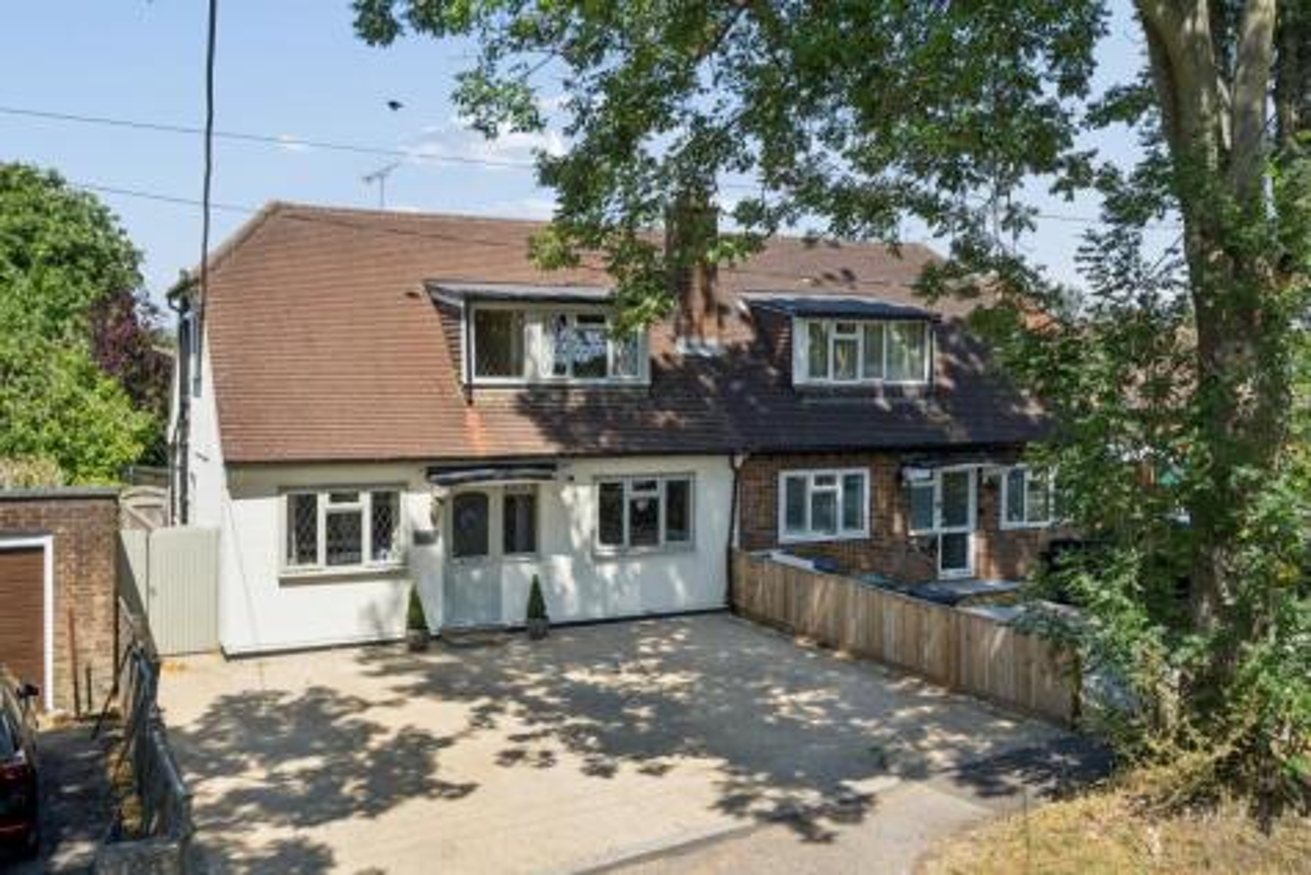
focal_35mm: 33
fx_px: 1202
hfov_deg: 57.2
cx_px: 656
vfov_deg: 40.0
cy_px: 438
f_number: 9
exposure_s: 1/800
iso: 320
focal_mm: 33
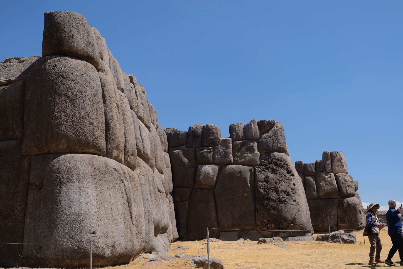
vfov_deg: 31.2
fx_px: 481
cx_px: 202
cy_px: 134
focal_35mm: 43
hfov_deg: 45.4
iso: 200
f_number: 8
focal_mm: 28.9
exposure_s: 1/320
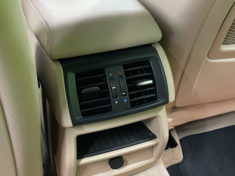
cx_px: 118
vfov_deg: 28.0
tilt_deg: -36.4
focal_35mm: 52
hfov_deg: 36.8
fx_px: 353
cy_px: 88
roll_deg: -1.1
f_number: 2
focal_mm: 6
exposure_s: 1/33
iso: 1000
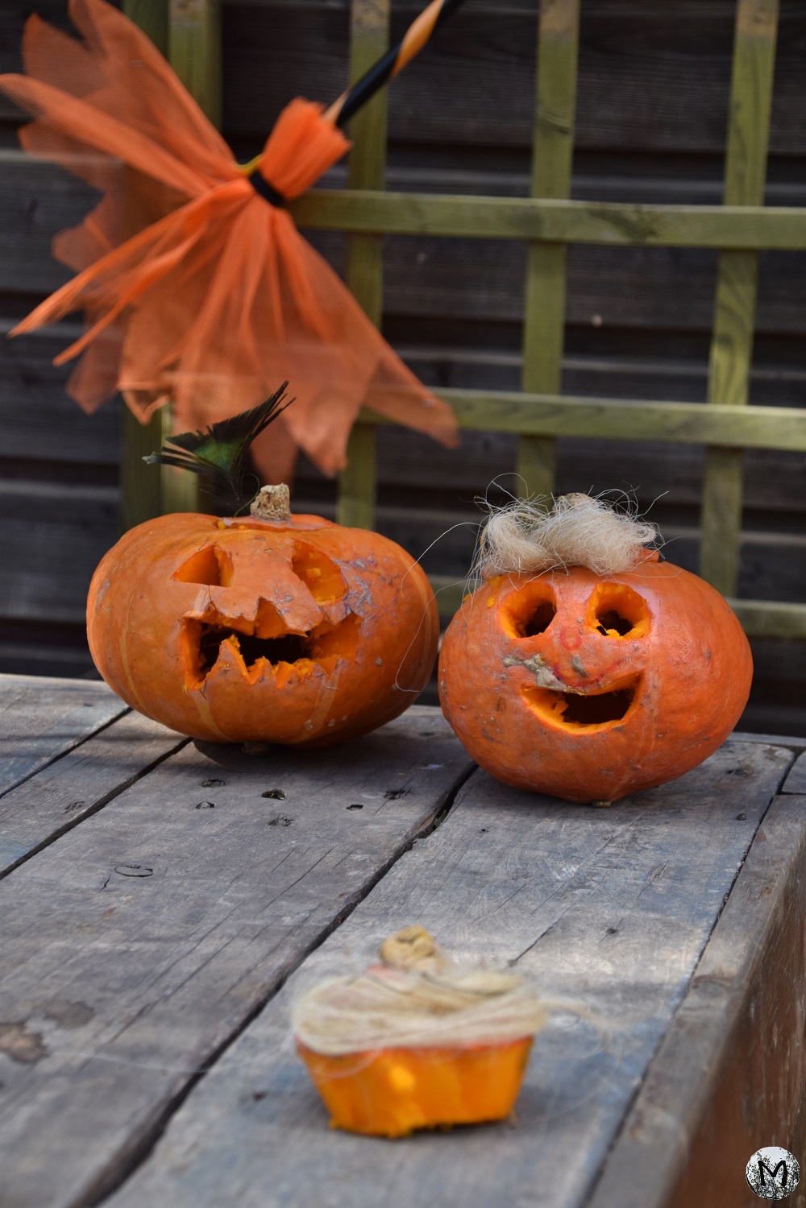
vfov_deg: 21.9
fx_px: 3123
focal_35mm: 93
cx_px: 403
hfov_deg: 14.7
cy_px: 604
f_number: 6.3
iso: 400
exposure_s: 1/160
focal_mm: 62
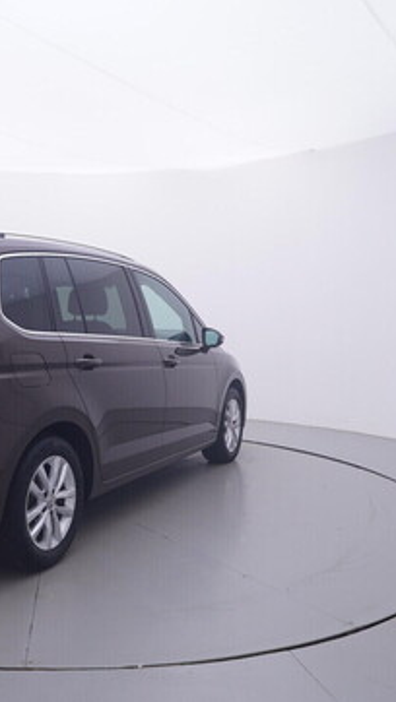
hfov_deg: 31.9
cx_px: 61
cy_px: 354
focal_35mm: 36
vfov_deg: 55.5
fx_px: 667
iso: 200
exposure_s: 1/80
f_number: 5
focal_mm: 15
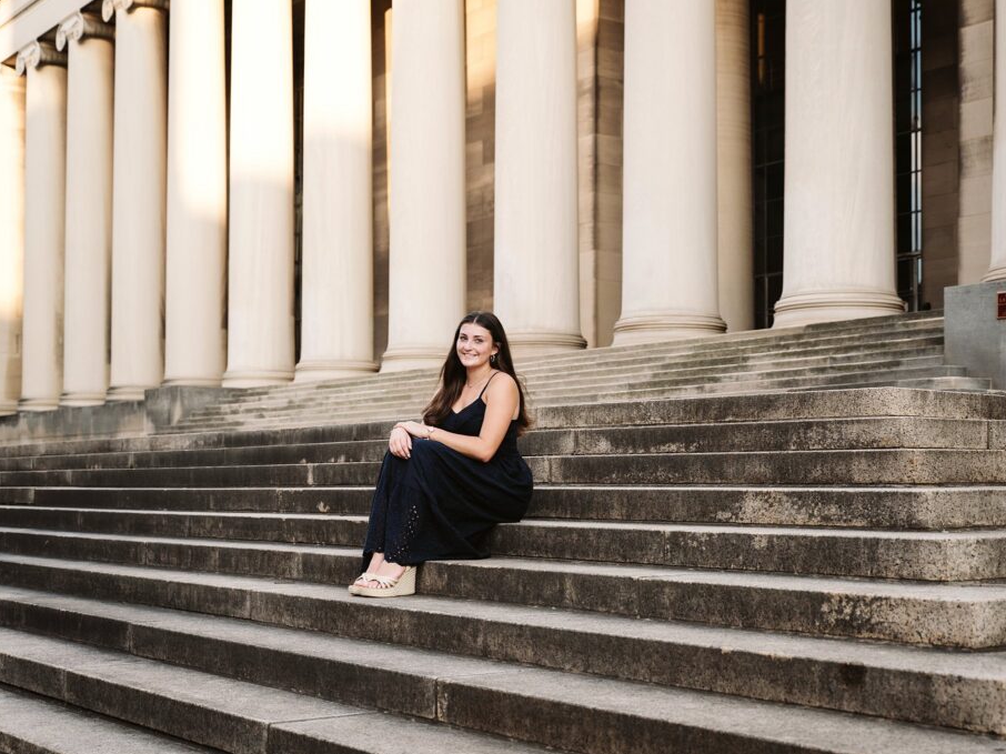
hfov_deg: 38.2
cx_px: 544
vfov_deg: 29.1
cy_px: 377
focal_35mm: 50
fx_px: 1453
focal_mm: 46
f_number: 4
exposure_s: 1/640
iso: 500
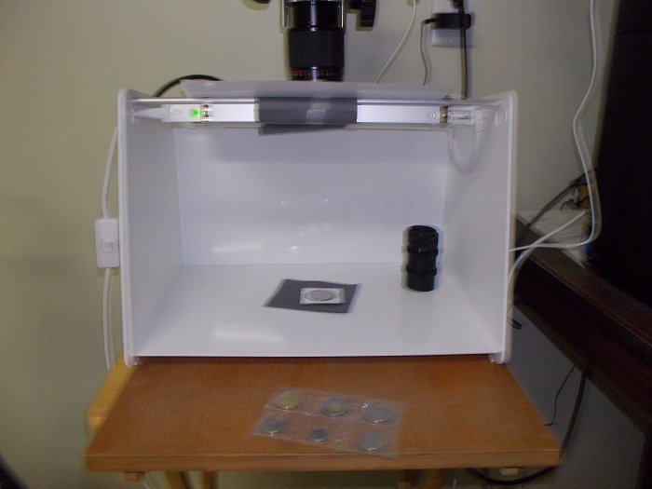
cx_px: 326
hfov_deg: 61.7
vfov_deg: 48.2
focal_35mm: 29
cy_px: 244
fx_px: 546
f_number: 3.3
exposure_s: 1/25
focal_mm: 4.1
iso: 200
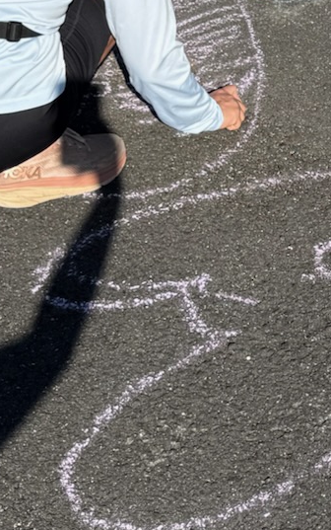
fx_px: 1399
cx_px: 494
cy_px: 22
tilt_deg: -34.0
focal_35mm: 97
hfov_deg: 12.8
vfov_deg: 20.8
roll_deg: -5.2
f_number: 1.78
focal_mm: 6.76
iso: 80
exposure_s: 1/4405
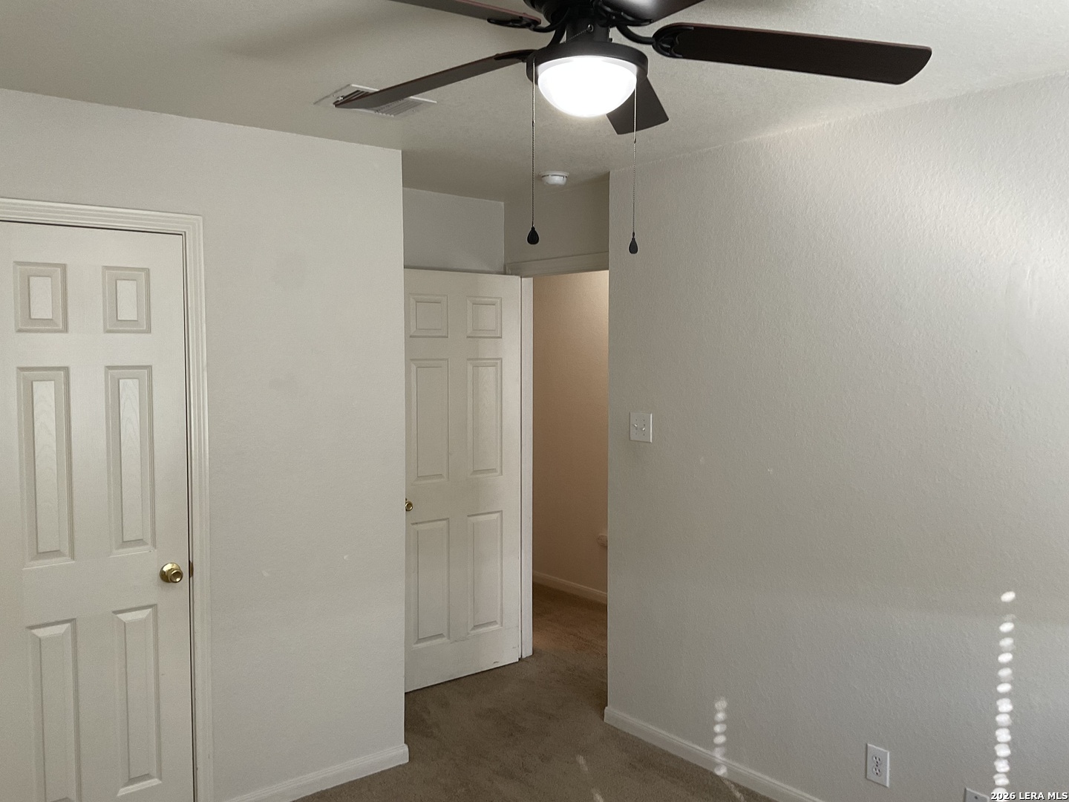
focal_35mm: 29
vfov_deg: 48.2
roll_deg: -0.5
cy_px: 401
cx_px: 534
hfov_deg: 61.7
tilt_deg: -3.3
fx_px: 896
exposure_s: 1/60
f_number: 1.8
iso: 64
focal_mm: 3
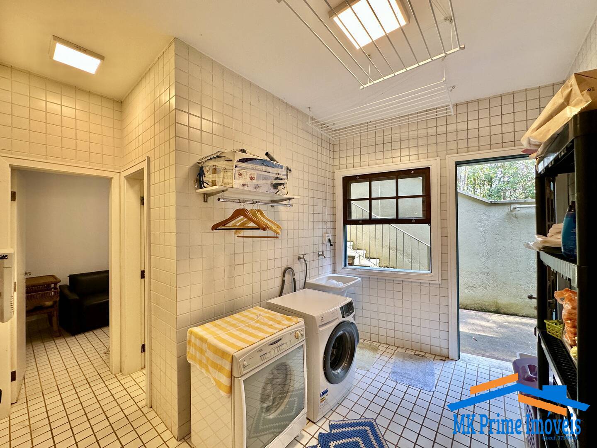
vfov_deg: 85.7
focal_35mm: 14
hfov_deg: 102.1
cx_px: 298
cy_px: 224
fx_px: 241
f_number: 2.2
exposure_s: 1/120
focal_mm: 2.22
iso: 125
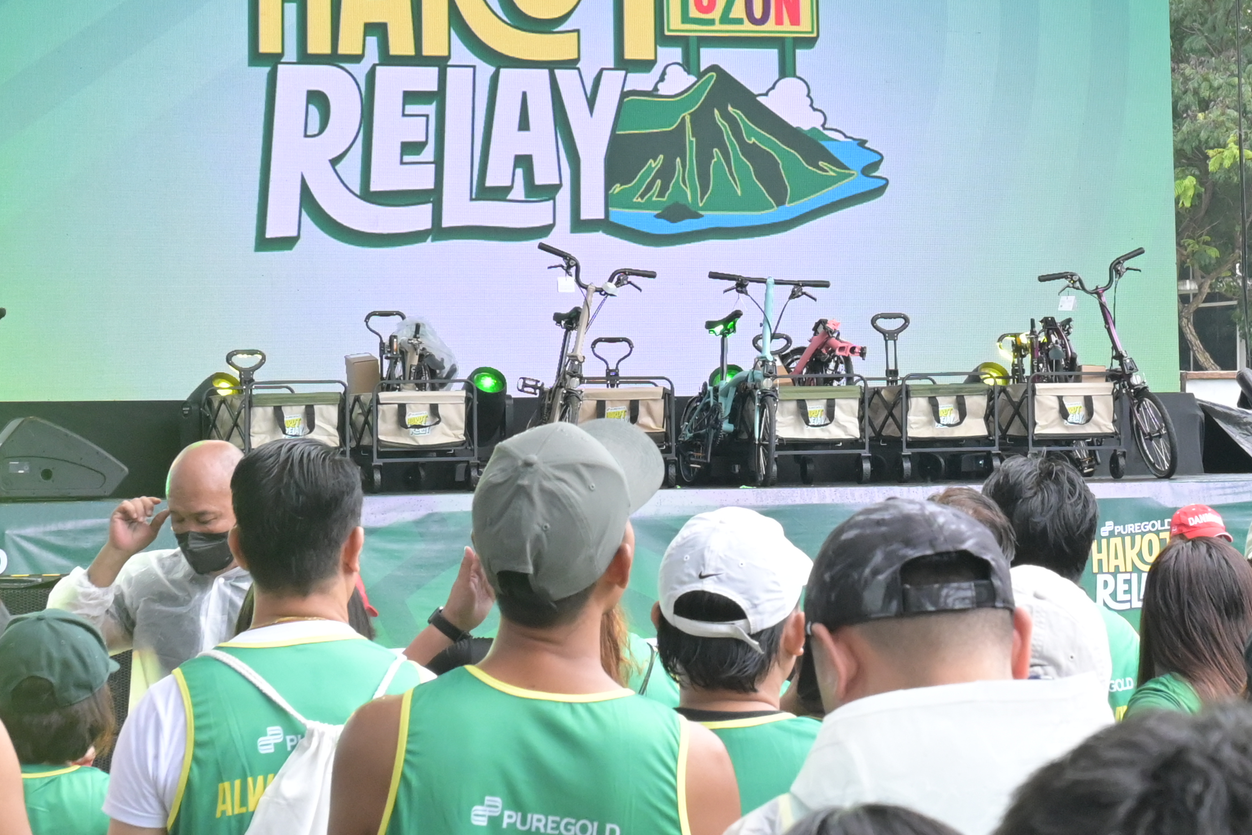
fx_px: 4055
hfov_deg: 17.5
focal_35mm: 117
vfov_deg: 11.7
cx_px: 846
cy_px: 74
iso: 1600
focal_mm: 31.5
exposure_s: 1/160
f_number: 8
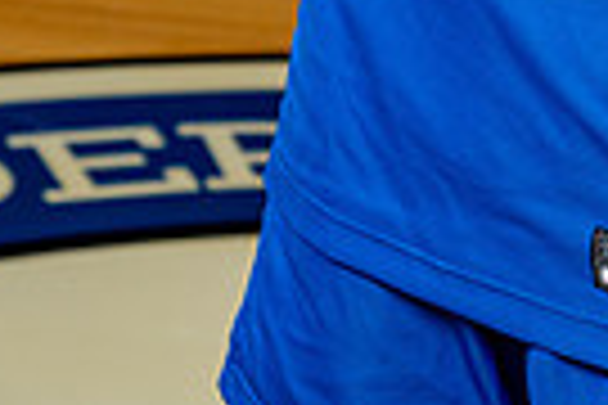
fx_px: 3614
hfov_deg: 9.6
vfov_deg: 6.1
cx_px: 536
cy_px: -603
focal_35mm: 214
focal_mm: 64
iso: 640
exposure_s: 1/250
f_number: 5.6
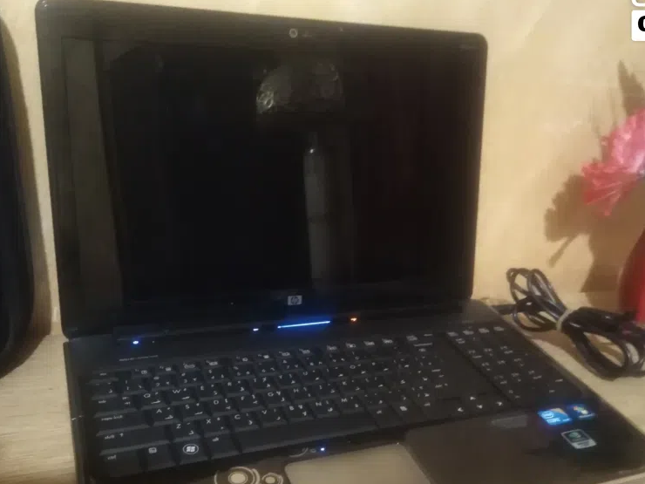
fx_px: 671
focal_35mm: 36
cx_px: 333
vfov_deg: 39.5
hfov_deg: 51.3
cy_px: 292
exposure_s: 1/12
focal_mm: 3.46
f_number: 2.2
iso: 2390
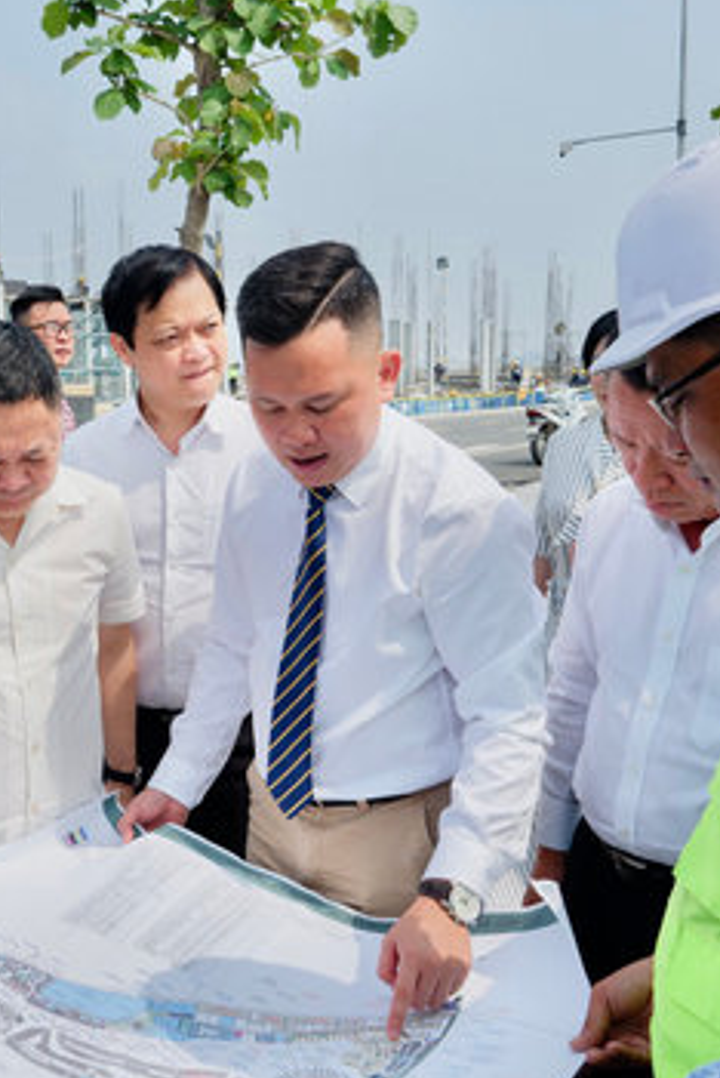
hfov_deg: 34.9
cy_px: 536
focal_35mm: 37
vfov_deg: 51.8
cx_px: 148
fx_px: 1108
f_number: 6.4
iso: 400
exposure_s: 1/2000
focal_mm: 16
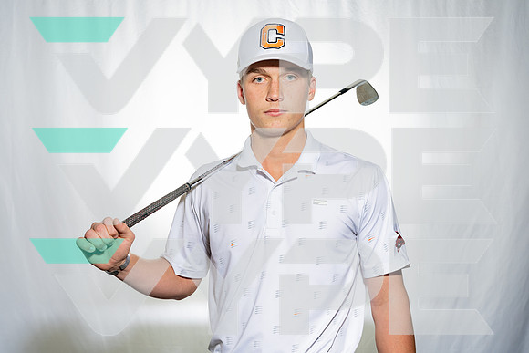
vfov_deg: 28.7
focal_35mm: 47
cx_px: 264
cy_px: 176
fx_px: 691
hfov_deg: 41.9
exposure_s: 1/250
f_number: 8
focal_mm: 47
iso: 100
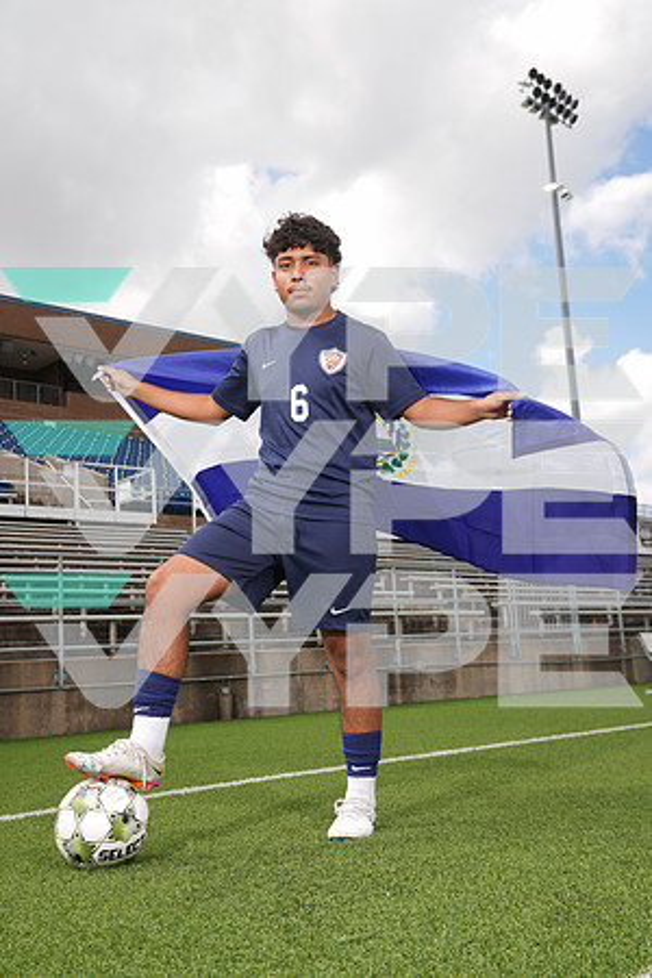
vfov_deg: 50.7
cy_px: 489
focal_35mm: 38
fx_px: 1032
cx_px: 326
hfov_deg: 35.1
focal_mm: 38
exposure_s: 1/200
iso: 80
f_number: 7.1
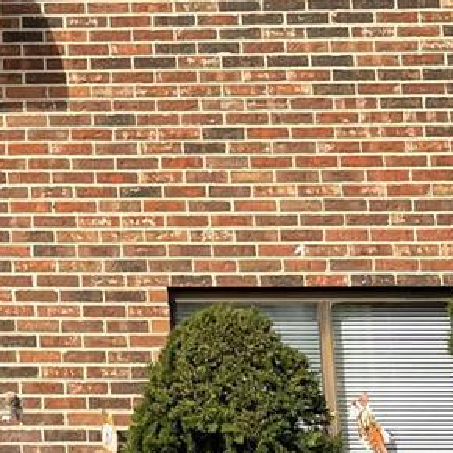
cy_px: -141
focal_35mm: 119
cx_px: -358
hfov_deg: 13.2
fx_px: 1762
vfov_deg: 14.1
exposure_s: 1/2398
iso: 32
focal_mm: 4.2
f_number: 1.6
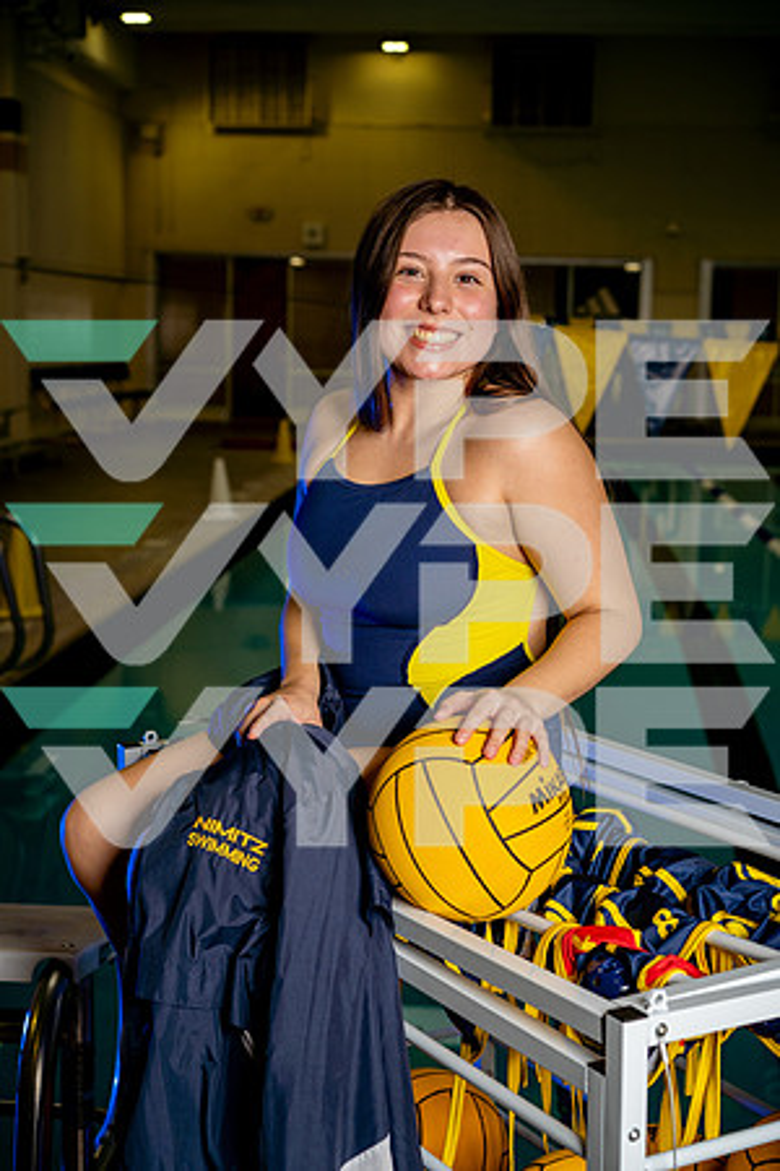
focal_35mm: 55
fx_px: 1787
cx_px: 390
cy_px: 586
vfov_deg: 36.2
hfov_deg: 24.6
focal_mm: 55
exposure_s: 1/400
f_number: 5
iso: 80
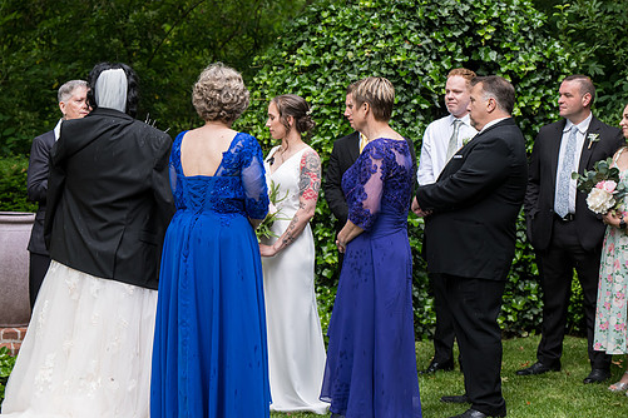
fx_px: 1413
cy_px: 181
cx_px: 296
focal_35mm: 81
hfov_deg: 25.1
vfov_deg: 16.8
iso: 500
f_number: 4
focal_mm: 70
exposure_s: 1/400
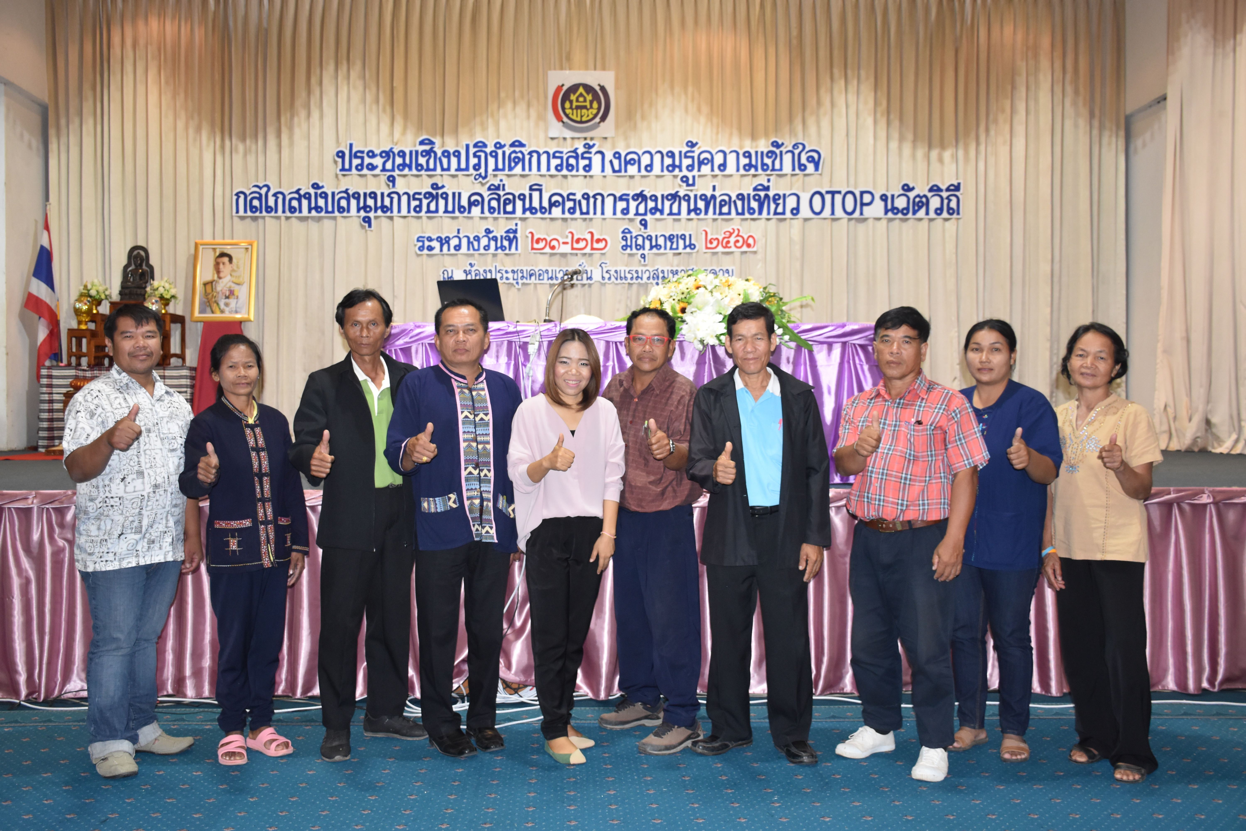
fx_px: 1142
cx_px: 623
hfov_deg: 57.2
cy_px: 416
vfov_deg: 40.0
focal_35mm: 33
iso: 1250
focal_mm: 22
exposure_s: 1/60
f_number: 3.5
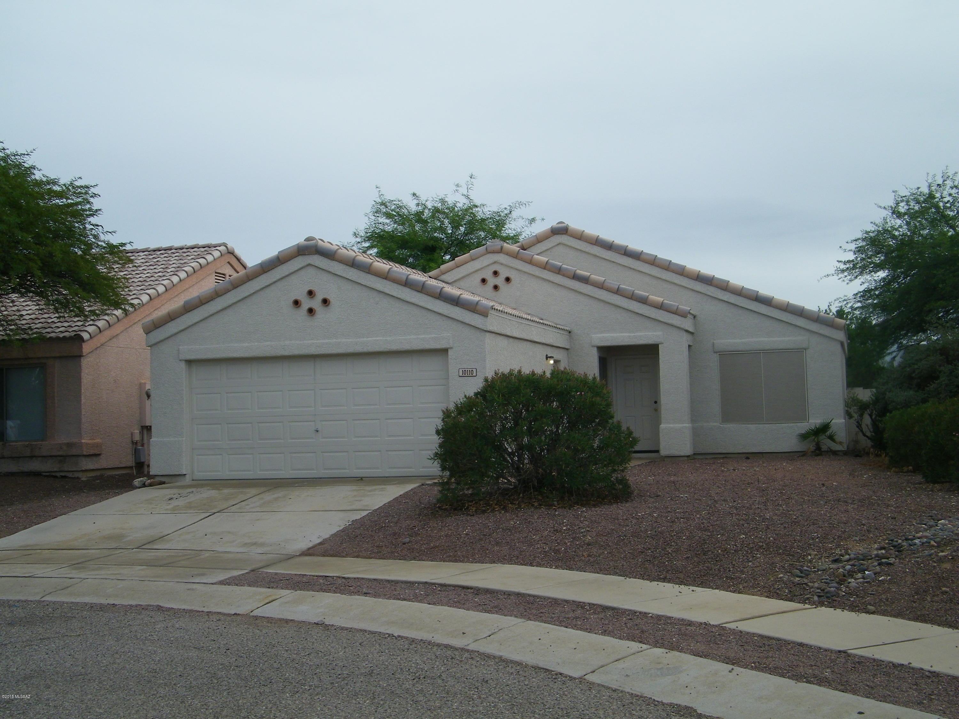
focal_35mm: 44
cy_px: 360
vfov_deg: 32.9
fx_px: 1219
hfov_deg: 42.9
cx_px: 480
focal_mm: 7.9
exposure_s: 1/800
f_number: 3.9
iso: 80
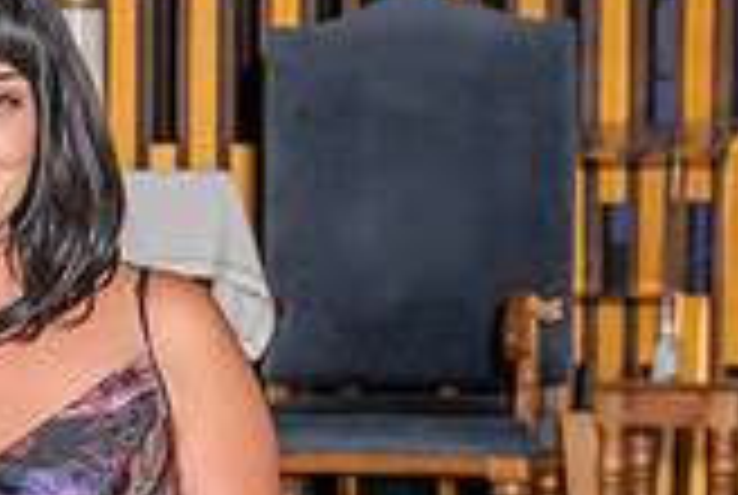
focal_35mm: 219
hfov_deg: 9.0
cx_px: -540
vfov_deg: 6.3
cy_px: 520
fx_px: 4498
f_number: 7.1
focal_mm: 62
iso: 320
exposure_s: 1/160
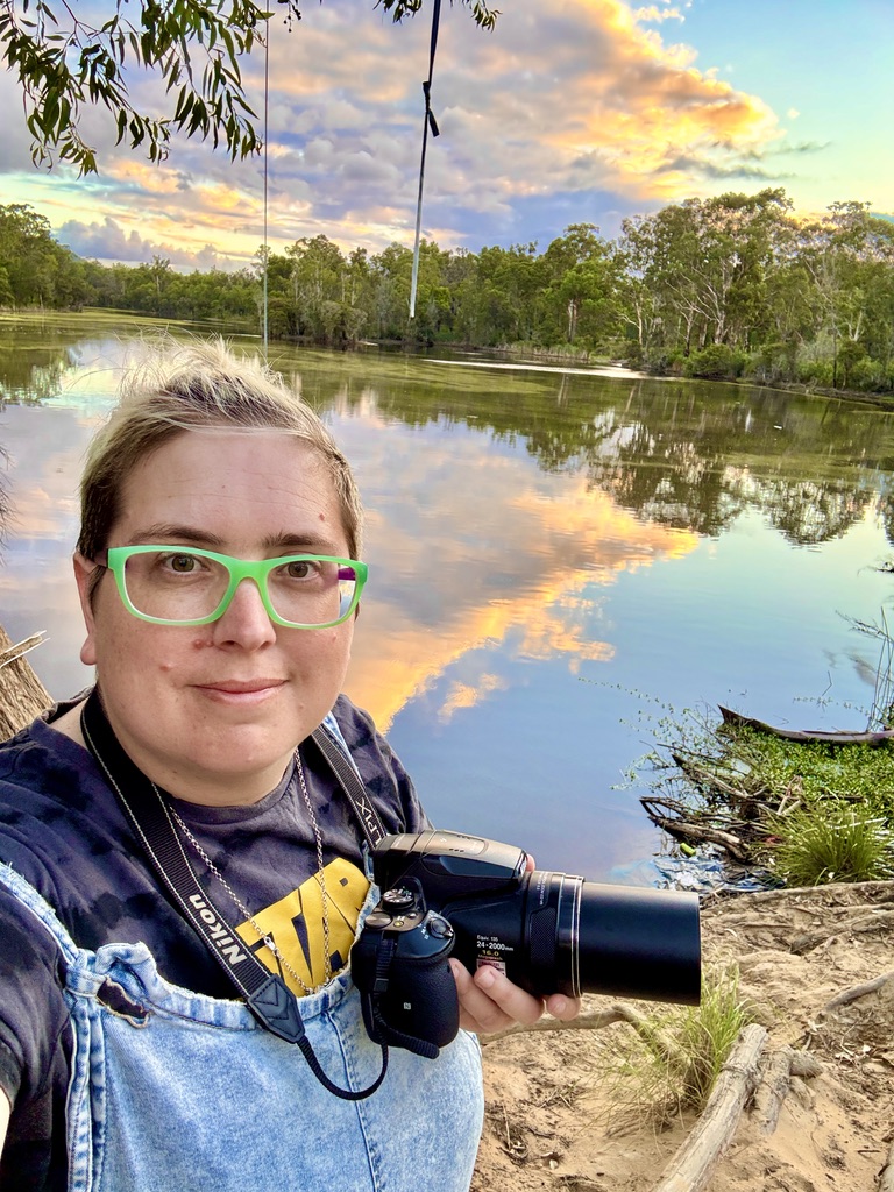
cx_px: 447
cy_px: 596
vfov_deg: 73.9
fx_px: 792
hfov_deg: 58.9
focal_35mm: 23
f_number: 1.9
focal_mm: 2.69
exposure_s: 1/104
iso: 80
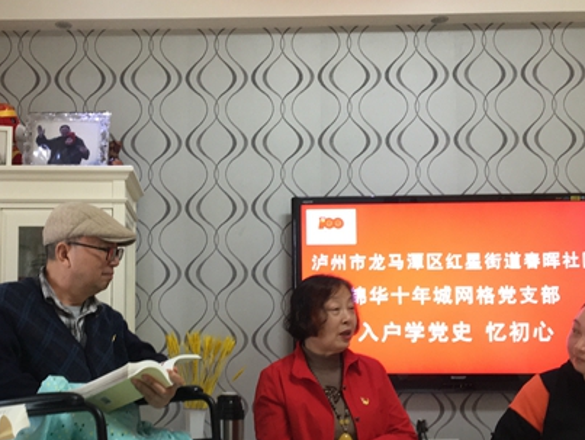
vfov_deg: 31.4
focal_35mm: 46
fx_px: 778
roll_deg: +0.8
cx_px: 200
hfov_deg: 40.7
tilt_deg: +5.6
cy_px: 286
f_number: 2.2
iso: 125
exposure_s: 1/33
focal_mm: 4.15
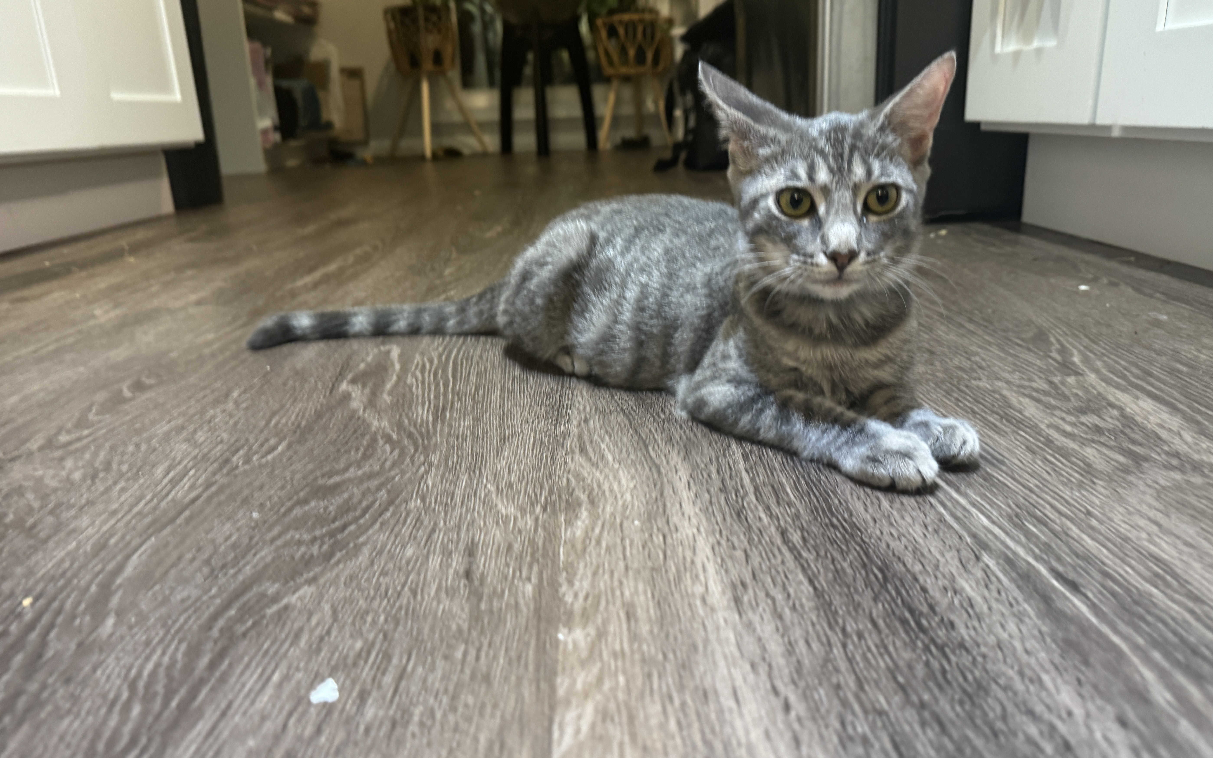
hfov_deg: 70.4
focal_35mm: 26
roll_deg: +3.0
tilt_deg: -18.9
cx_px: 602
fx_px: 860
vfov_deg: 47.6
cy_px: 408
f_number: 1.78
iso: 400
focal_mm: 6.76
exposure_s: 1/60
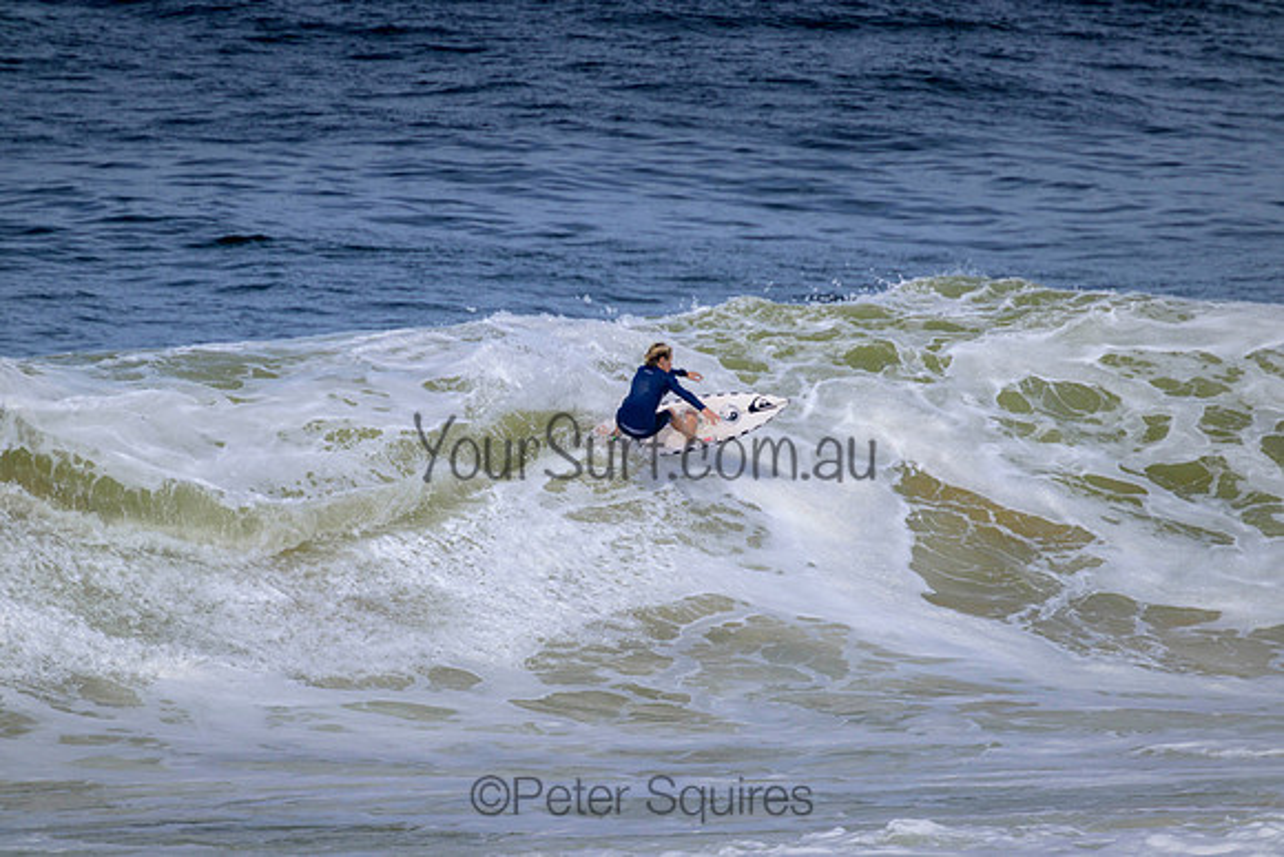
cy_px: 428
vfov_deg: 1.7
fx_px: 28539
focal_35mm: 800
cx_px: 642
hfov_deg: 2.6
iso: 500
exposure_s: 1/2000
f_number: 11
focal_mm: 800
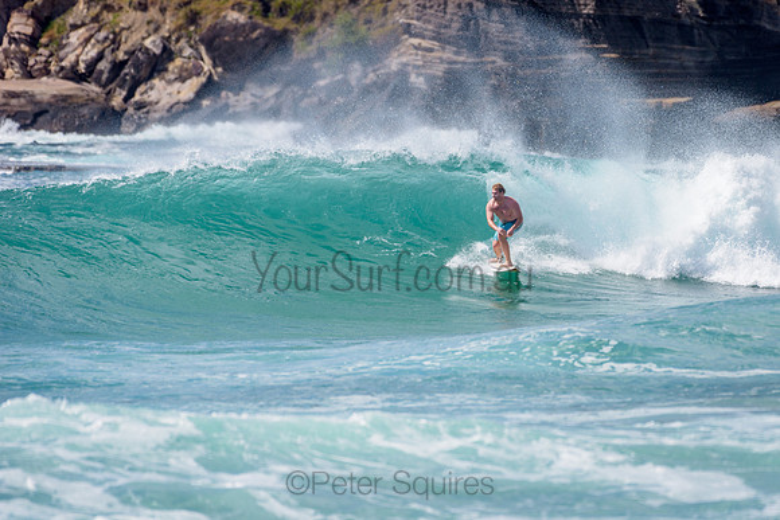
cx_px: 478
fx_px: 13287
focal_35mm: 613
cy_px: 238
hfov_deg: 3.4
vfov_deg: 2.2
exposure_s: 1/2000
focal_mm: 500
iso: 100
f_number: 5.6
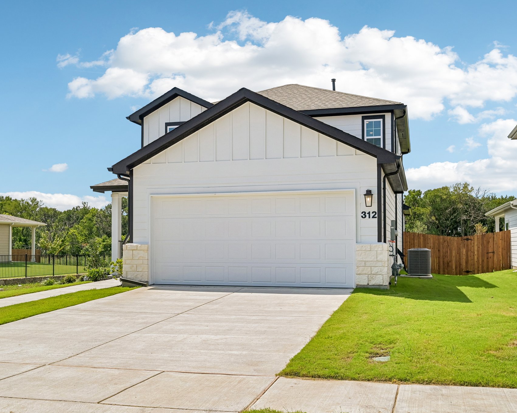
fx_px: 520
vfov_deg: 43.4
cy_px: 207
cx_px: 243
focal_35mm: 34
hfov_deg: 52.8
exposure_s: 1/2000
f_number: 8
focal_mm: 30
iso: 400
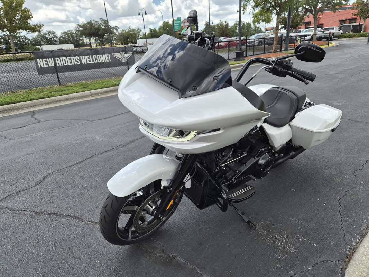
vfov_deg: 58.9
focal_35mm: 23
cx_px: 184
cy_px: 138
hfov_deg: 73.9
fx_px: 245
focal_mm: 5.4
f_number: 1.8
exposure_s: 1/2896
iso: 80
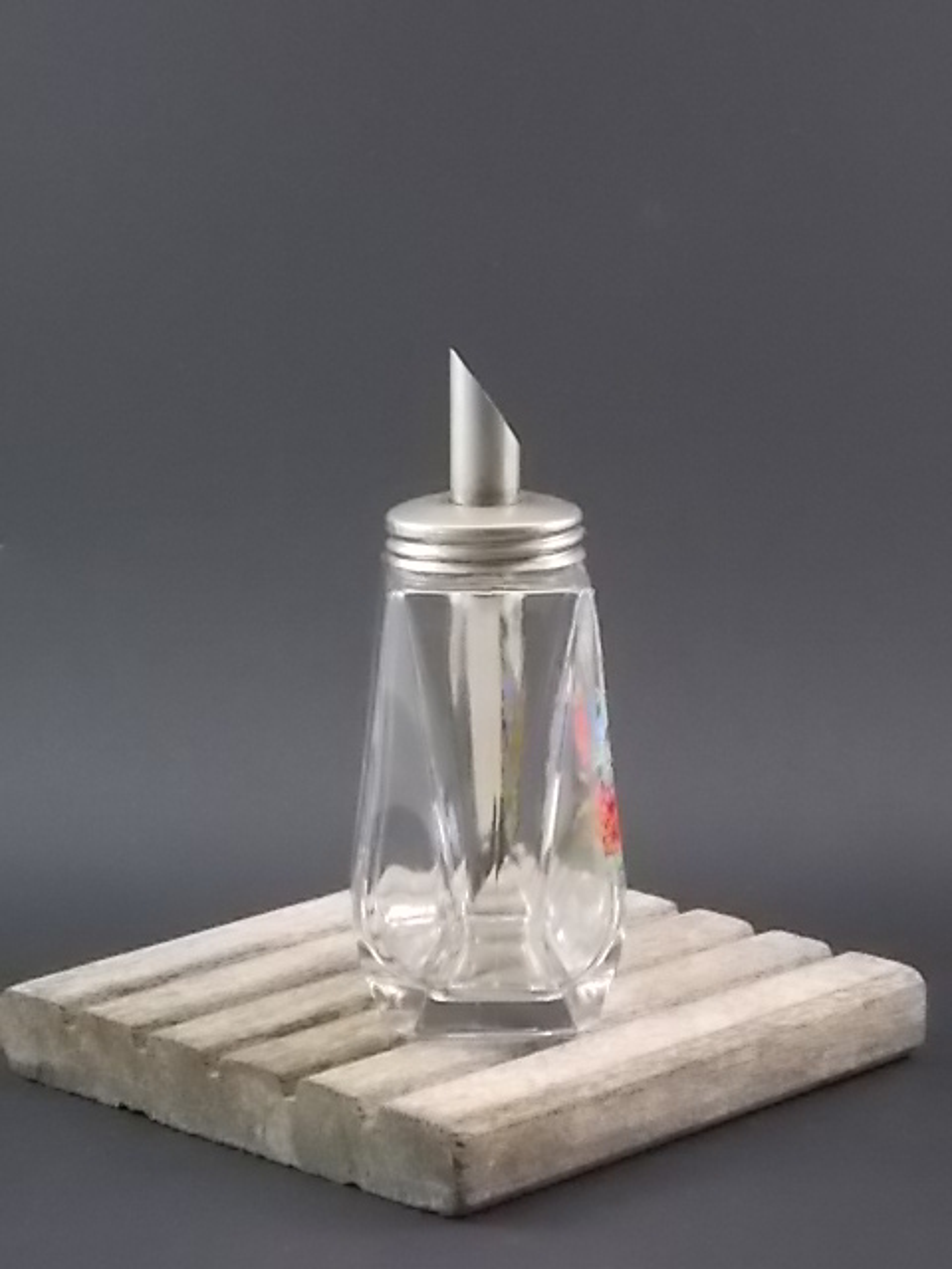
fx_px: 3630
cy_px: 634
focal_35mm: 99
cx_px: 476
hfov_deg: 14.9
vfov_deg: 19.8
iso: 800
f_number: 5.5
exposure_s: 1/60
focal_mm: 17.6
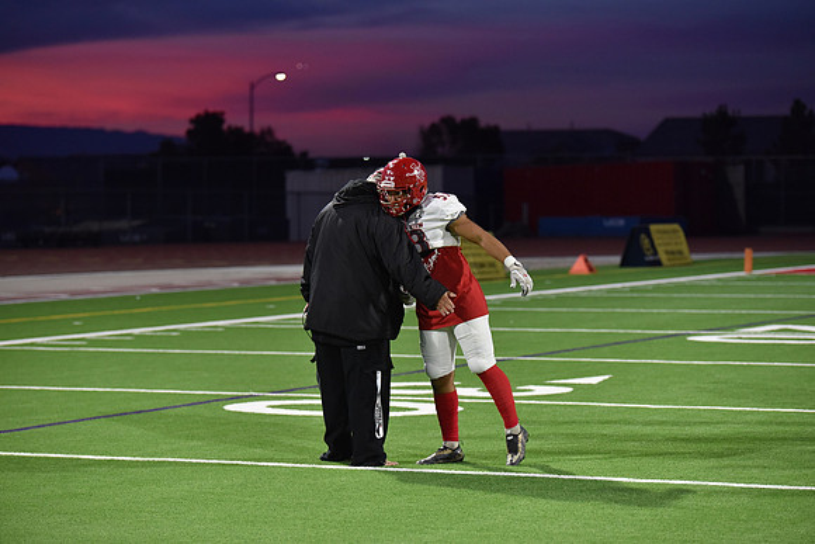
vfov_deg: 11.2
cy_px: 272
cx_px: 408
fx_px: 2762
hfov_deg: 16.8
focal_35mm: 122
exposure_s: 1/500
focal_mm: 122
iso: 2800
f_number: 2.8
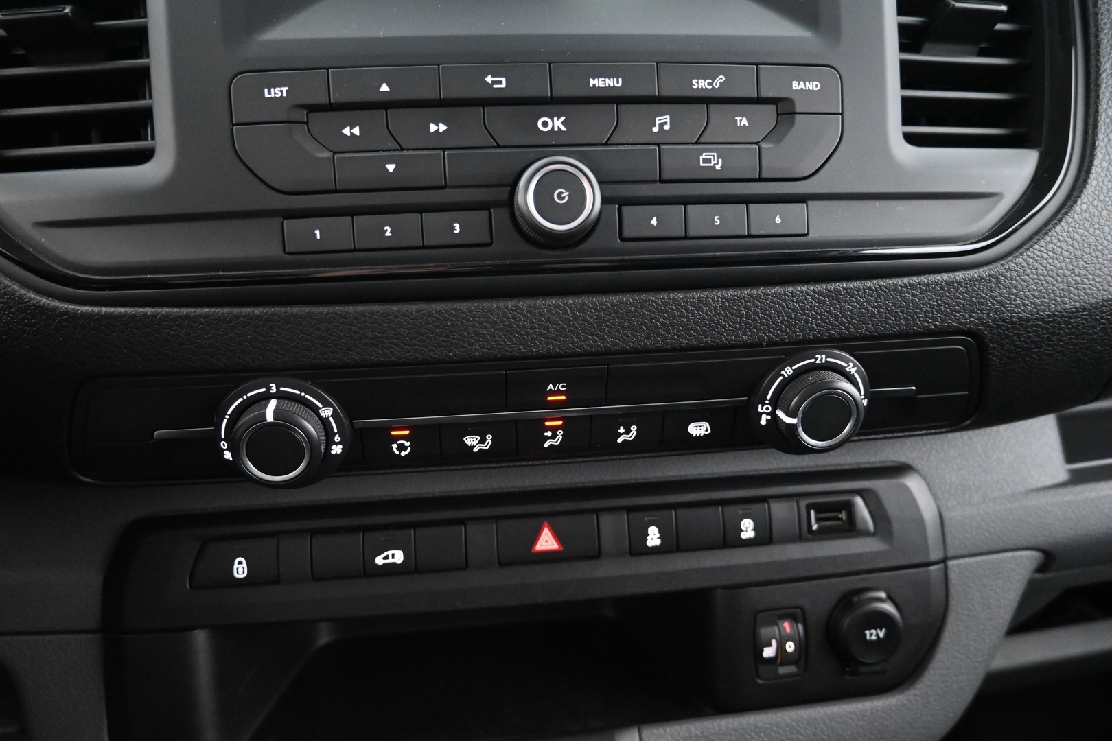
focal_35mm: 24
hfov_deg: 73.7
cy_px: 370
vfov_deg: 53.1
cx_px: 556
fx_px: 741
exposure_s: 1/25
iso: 5000
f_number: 3.5
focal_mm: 16
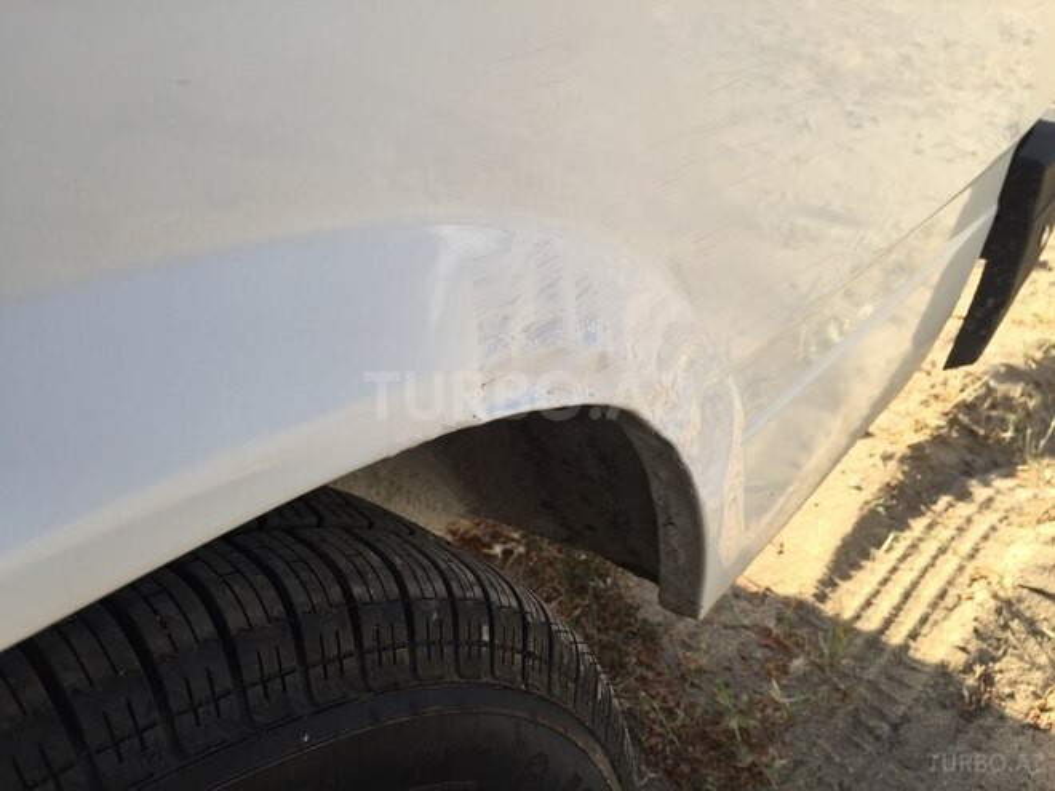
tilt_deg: -31.6
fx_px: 884
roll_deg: +1.6
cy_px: 396
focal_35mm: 29
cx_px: 528
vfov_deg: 48.2
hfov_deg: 61.7
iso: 32
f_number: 2.2
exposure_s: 1/425
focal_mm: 4.15
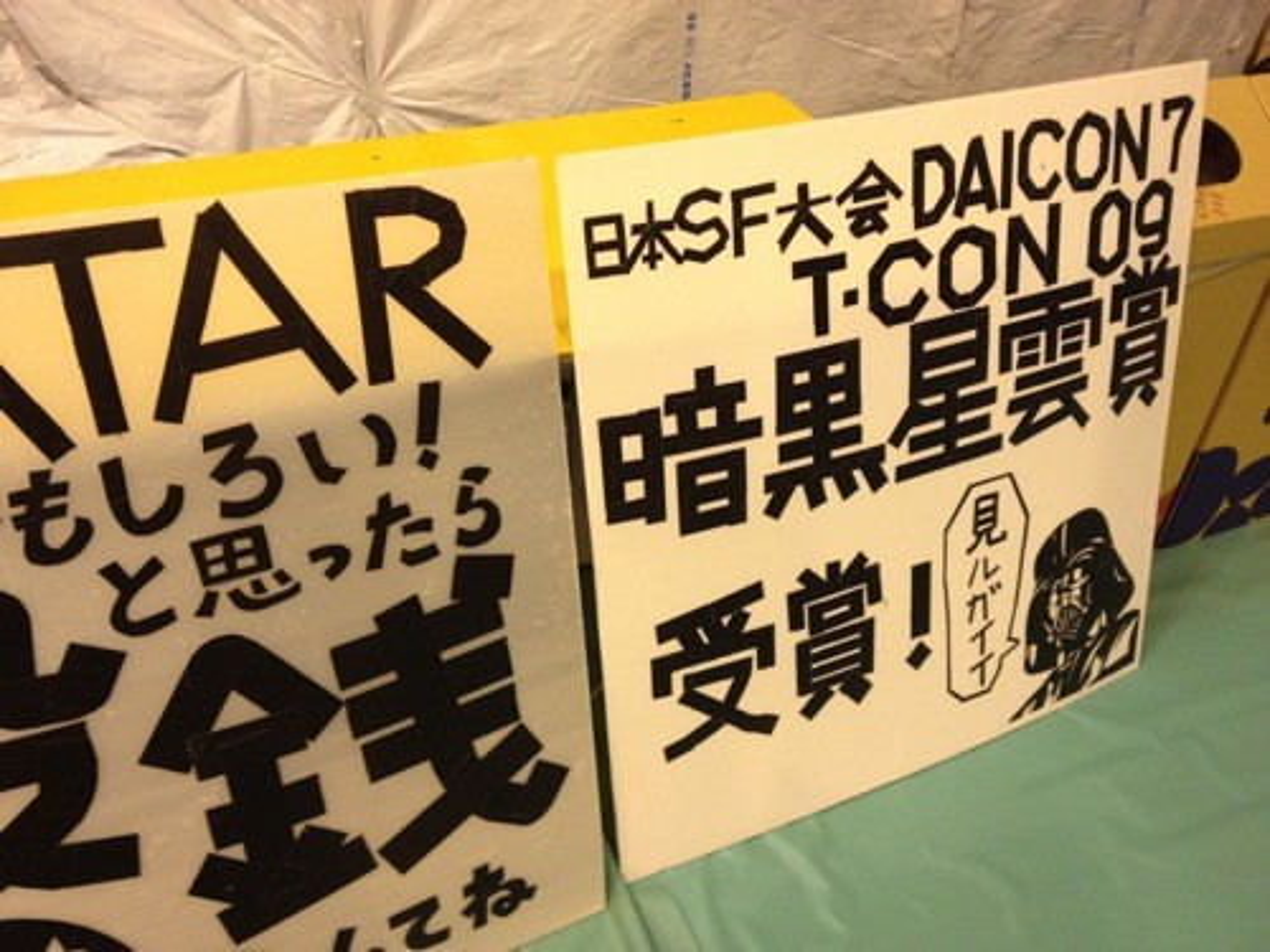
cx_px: 635
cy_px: 476
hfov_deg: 52.6
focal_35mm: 35
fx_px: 1284
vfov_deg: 40.7
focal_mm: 4.28
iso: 200
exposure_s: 1/20
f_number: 2.4
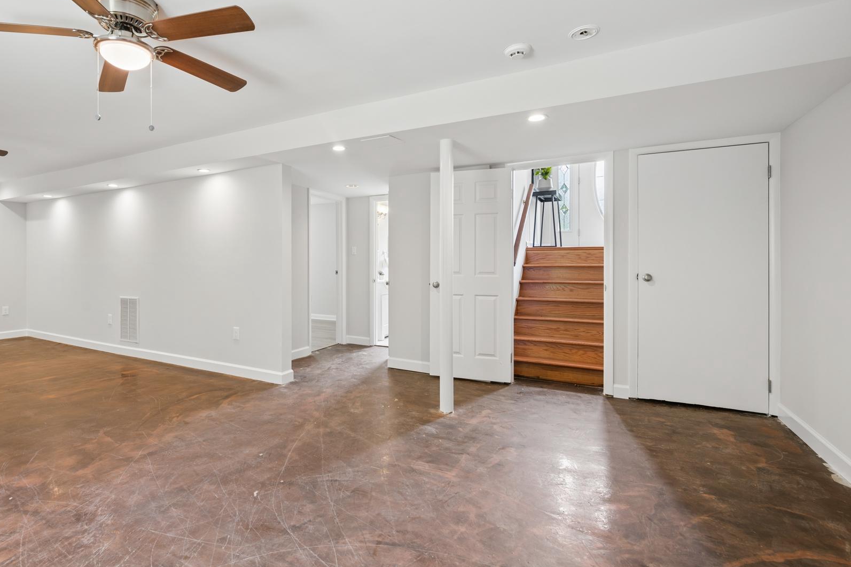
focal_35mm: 18
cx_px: 346
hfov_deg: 89.0
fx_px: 425
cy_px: 271
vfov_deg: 67.4
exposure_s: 1/8
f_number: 8
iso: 200
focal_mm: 14
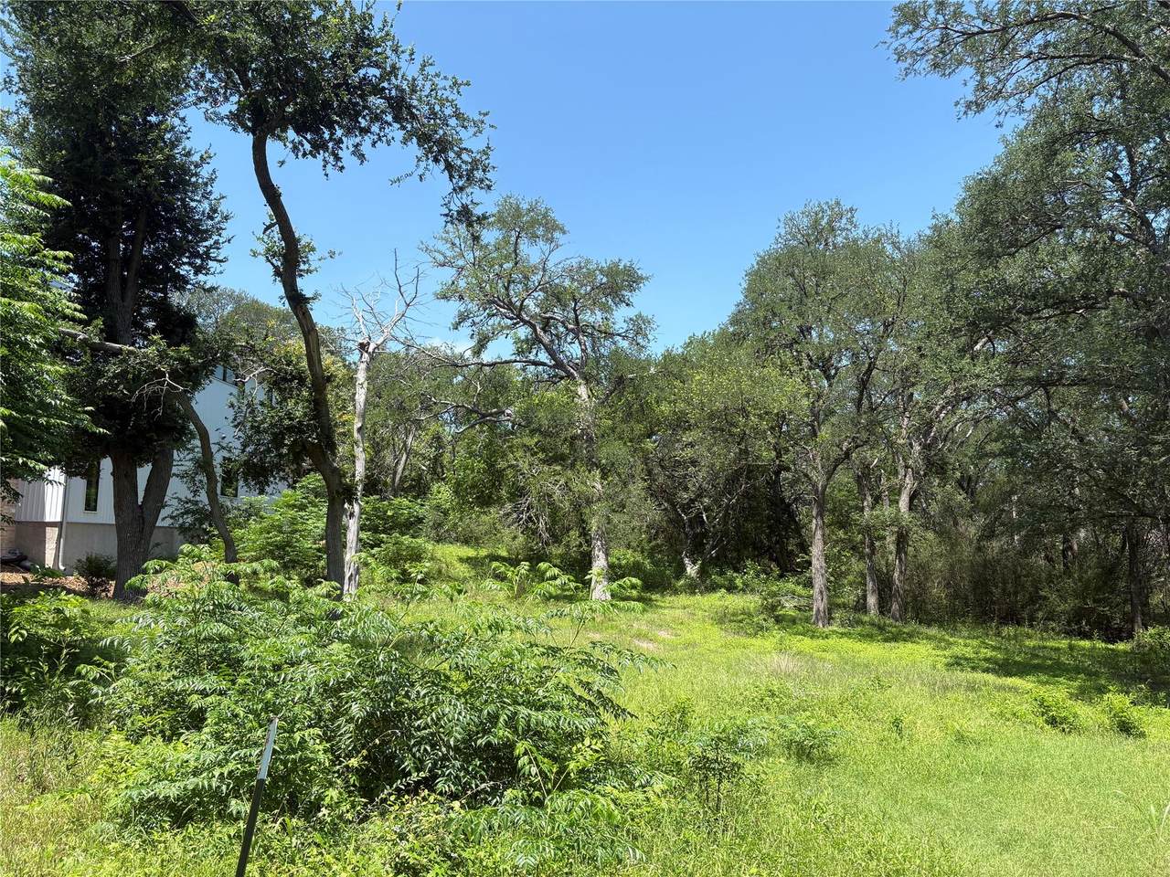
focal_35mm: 26
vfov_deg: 53.1
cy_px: 438
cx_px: 585
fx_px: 879
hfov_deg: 67.3
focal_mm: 5.96
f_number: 1.6
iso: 50
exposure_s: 1/1706
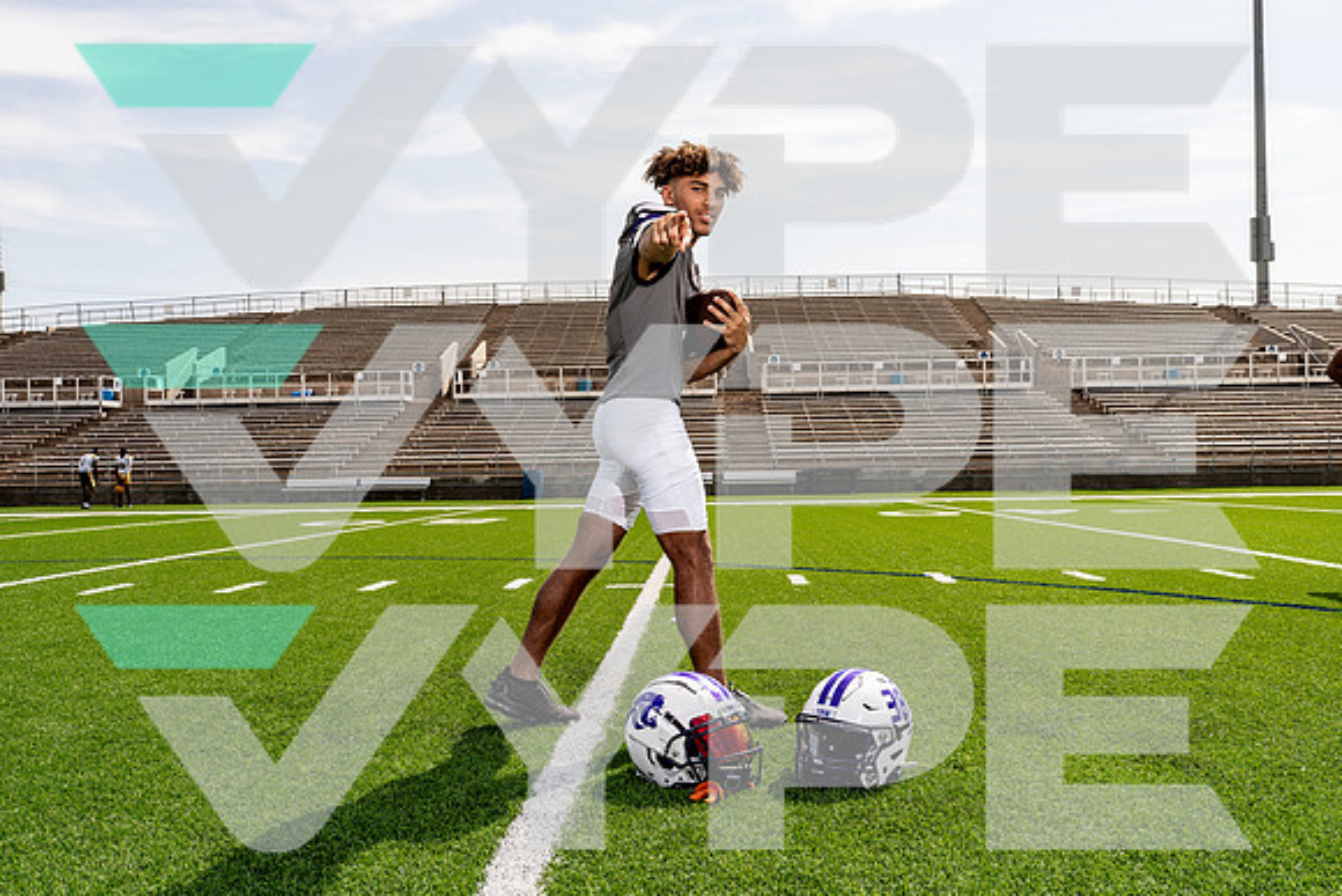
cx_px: 671
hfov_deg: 61.9
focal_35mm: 30
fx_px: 1119
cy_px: 448
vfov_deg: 43.6
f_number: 8
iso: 100
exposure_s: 1/250
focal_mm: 30
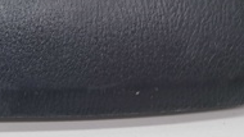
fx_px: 641
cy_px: -57
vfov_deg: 11.8
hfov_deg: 19.4
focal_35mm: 99
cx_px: -96
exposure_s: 1/60
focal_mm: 4
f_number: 1.8
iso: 50
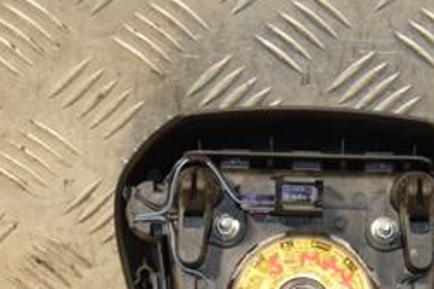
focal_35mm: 172
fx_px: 2072
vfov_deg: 8.0
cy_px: 253
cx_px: 277
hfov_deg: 11.9
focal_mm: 48
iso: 800
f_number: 4.8
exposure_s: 1/160
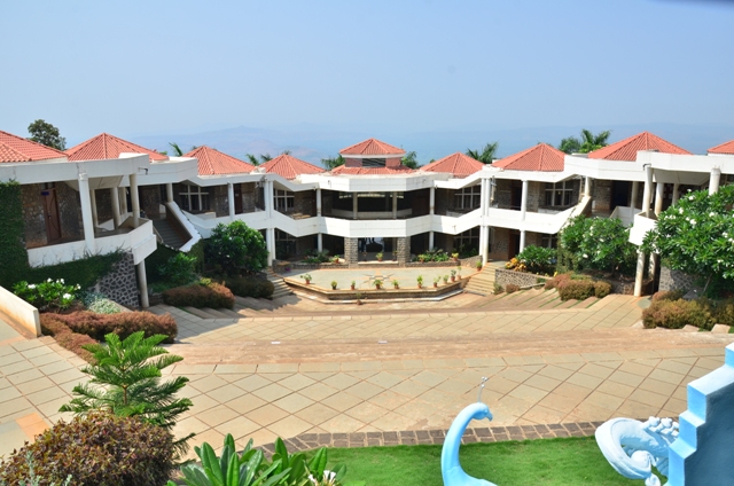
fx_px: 549
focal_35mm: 27
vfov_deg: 47.7
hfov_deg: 67.5
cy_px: 243
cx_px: 367
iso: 100
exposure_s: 1/125
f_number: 11
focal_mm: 18
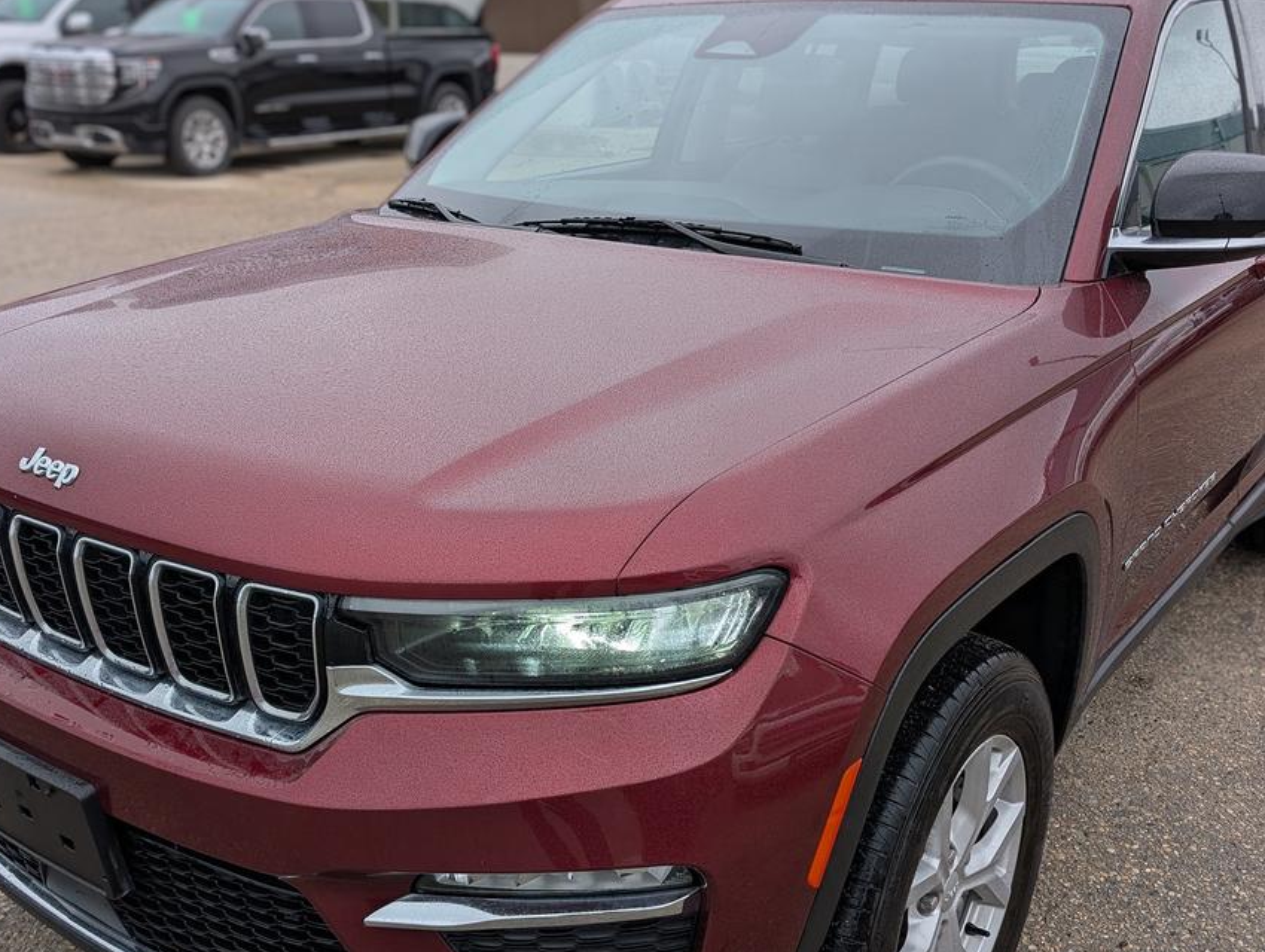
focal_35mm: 36
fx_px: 1317
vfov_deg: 39.7
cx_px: 596
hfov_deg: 51.3
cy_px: 516
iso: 20
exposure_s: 1/154
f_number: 1.68
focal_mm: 6.9
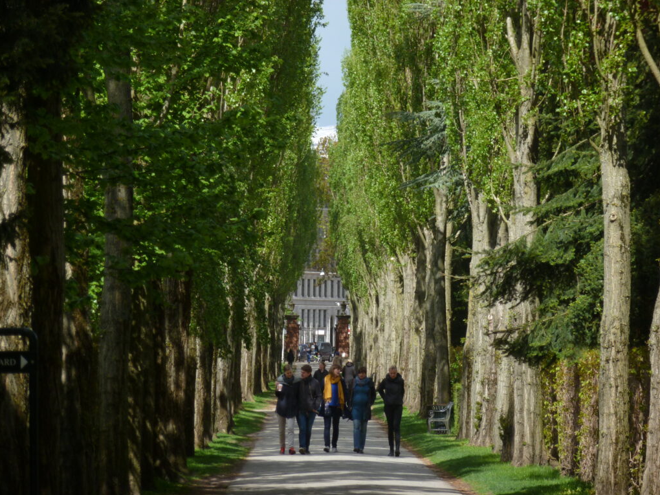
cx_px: 329
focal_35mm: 286
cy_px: 248
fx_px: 5453
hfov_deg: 6.9
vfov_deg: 5.2
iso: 100
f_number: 5.7
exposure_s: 1/200
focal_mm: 51
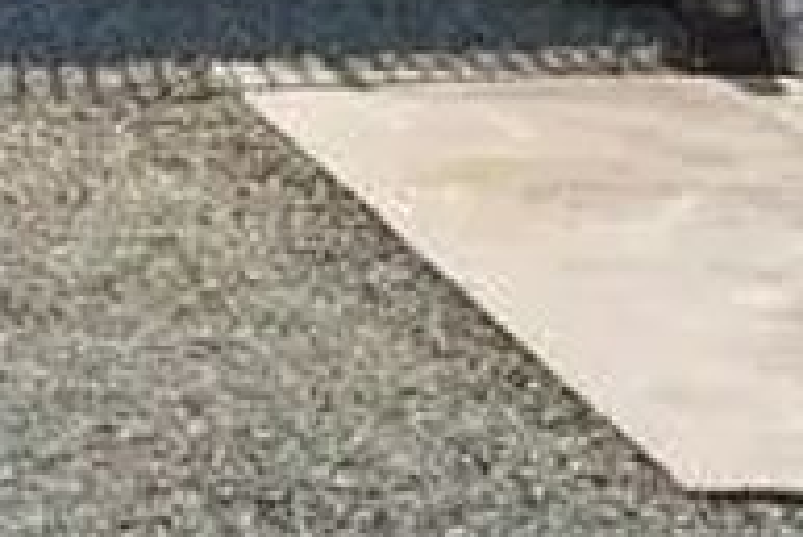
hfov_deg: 16.1
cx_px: -383
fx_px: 2612
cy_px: -837
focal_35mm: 117
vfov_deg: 10.0
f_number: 8
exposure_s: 1/250
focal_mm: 22
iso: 100
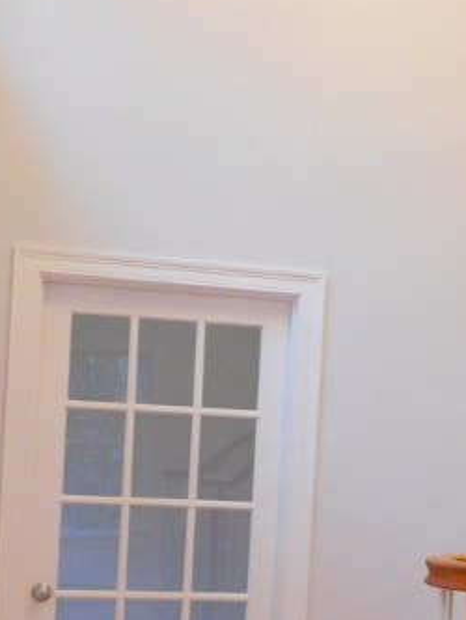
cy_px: 434
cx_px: 487
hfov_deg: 17.3
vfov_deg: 23.4
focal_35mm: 83
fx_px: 1489
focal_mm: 6.3
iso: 400
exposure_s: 1/25
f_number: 3.5
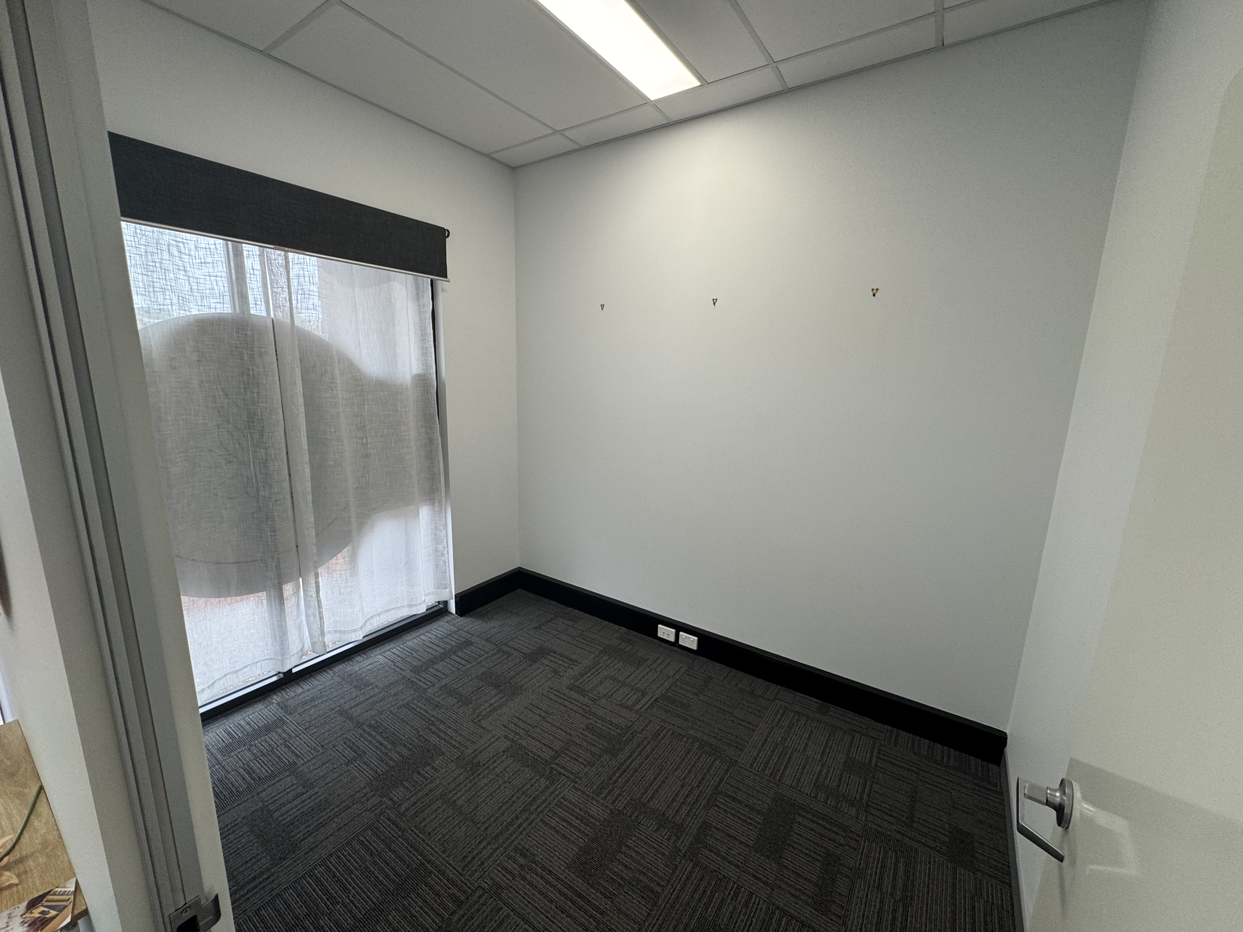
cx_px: 622
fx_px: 503
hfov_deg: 102.1
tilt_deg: -11.2
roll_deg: -1.5
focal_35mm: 14
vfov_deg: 85.7
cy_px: 466
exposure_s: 1/100
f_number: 2.2
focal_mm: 2.22
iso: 125
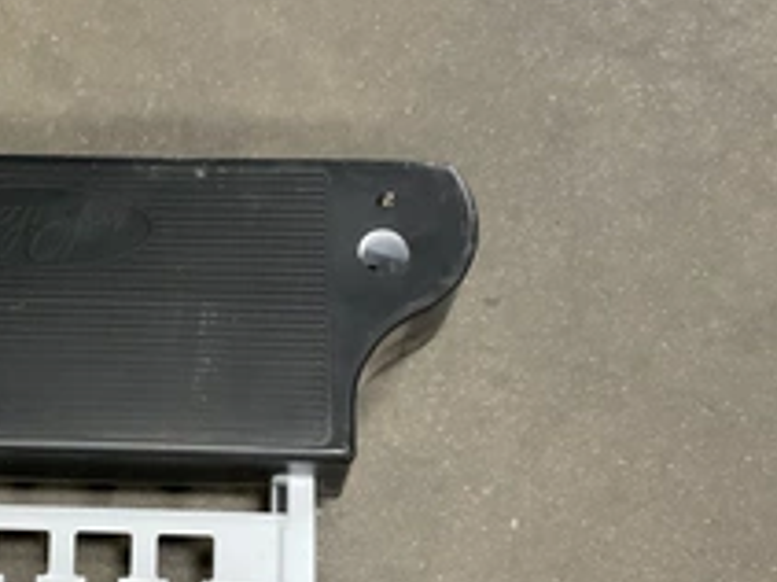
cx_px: 74
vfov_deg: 25.9
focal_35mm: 55
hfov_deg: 33.1
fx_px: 1234
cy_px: 494
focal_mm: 3
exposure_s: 1/40
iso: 250
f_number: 1.8
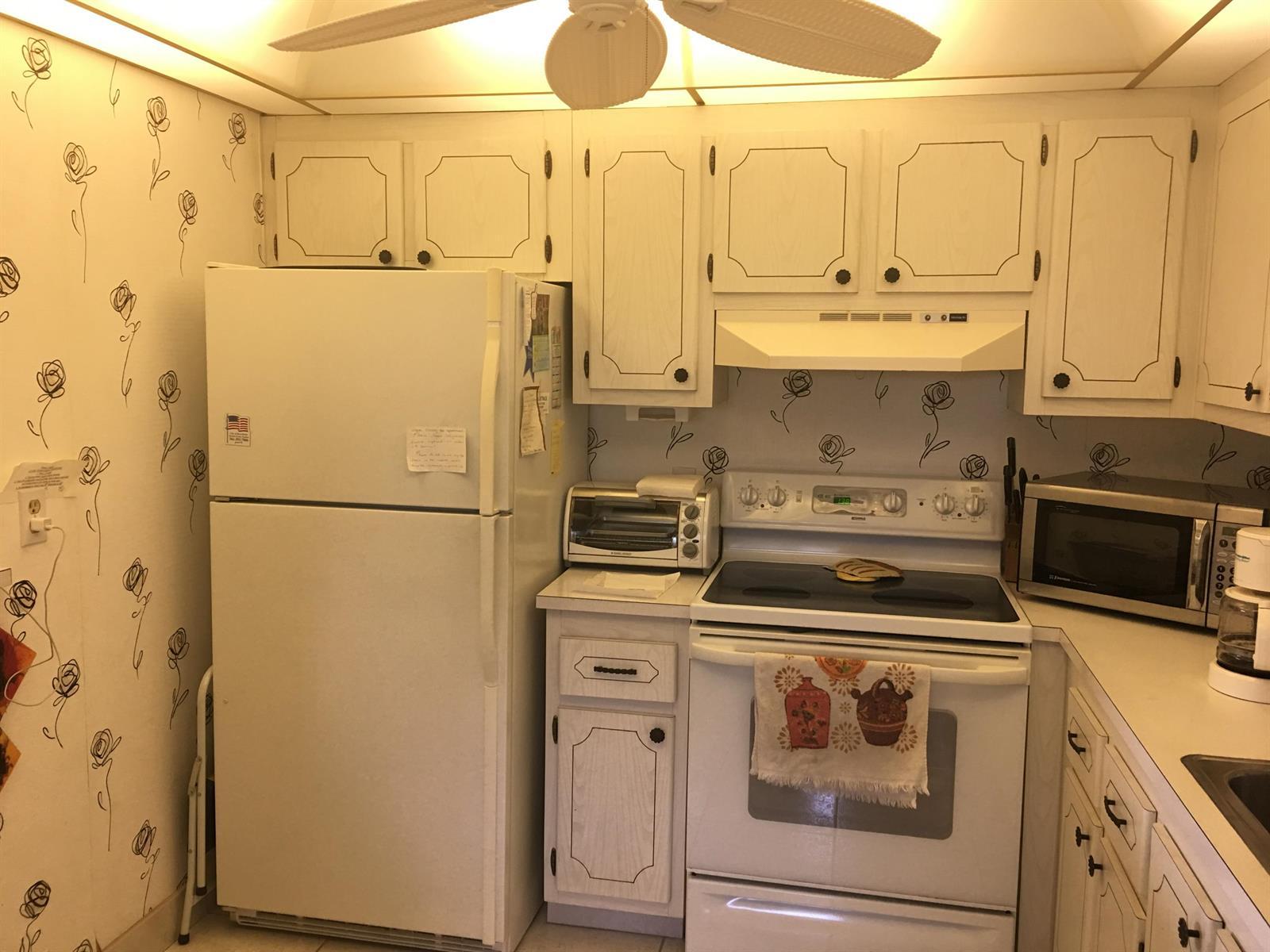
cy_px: 476
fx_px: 1064
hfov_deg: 61.7
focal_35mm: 29
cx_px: 635
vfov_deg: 48.2
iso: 40
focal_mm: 4.15
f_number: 2.2
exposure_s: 1/30
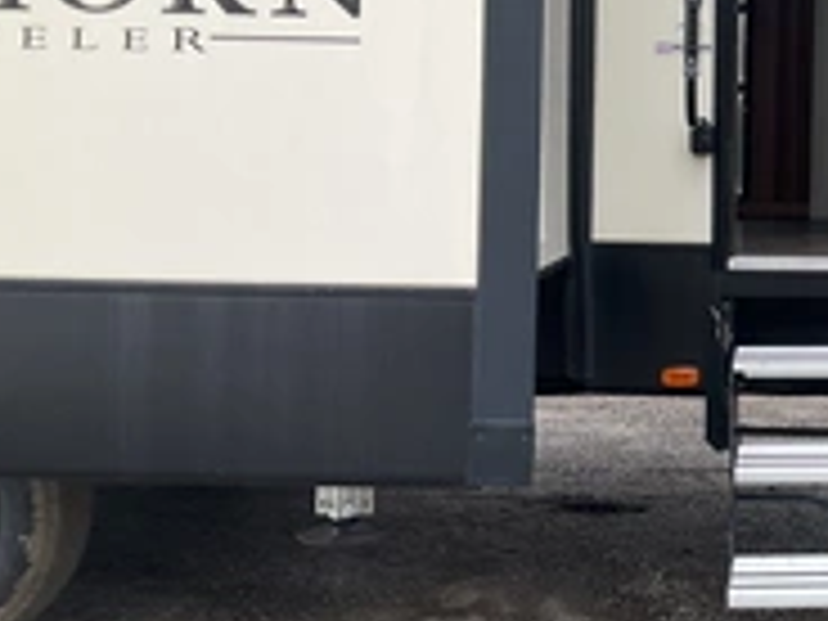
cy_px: 126
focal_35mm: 63
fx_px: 1507
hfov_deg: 28.5
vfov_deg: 23.0
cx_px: 864
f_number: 1.8
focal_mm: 3
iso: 20
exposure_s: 1/122
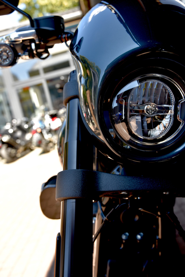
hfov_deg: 36.9
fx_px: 277
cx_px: 92
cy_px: 138
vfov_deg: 53.1
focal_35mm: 36
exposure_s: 1/100
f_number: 5
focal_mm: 36
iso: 100
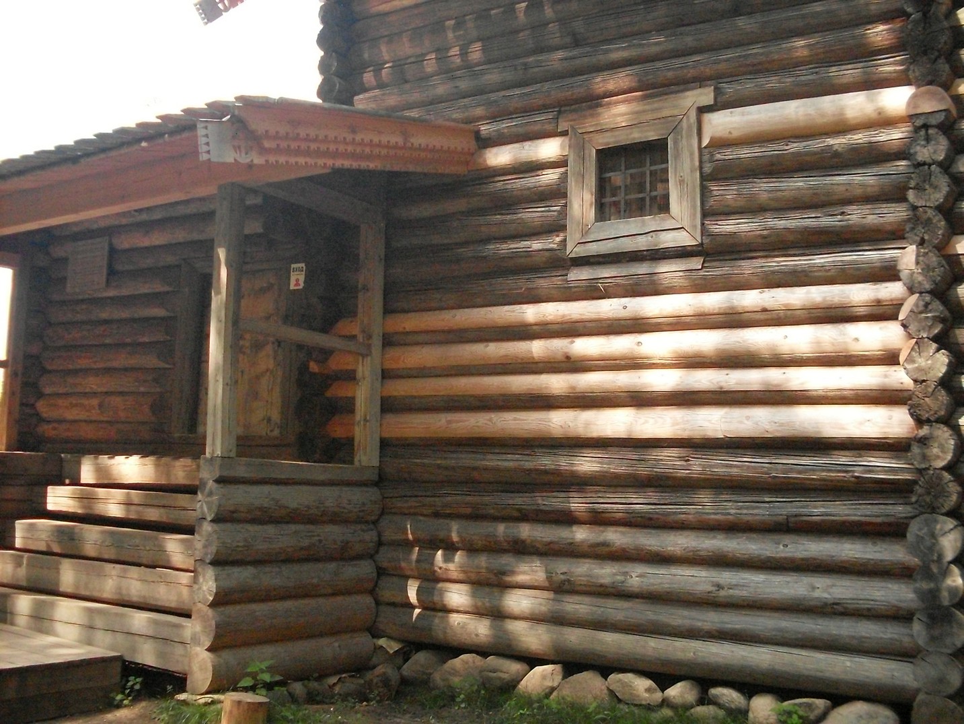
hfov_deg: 49.0
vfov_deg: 37.7
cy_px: 362
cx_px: 482
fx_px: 1058
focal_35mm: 38
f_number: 2.8
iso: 400
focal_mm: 6.3
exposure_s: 1/350
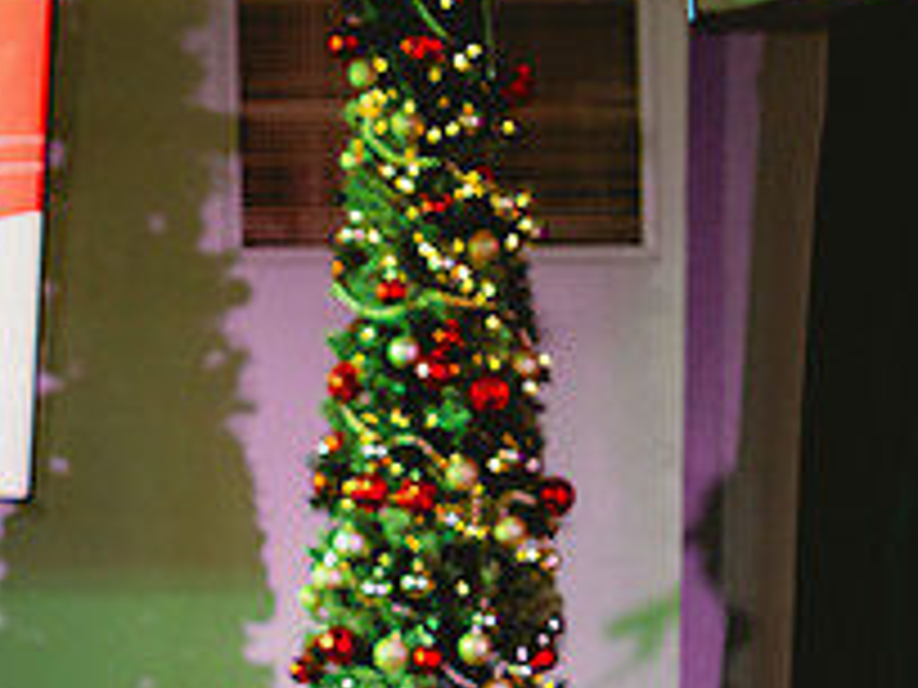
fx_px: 9441
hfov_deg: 5.6
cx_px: 9
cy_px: 695
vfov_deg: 4.2
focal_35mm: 356
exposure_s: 1/160
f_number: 2.8
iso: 1000
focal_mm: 130
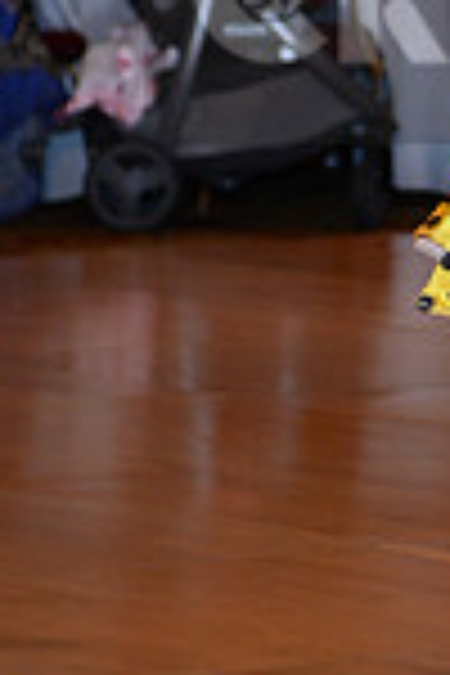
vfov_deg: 5.4
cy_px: -4
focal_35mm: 379
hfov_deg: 3.6
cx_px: 767
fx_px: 7106
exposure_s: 1/200
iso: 2000
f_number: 4.5
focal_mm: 98
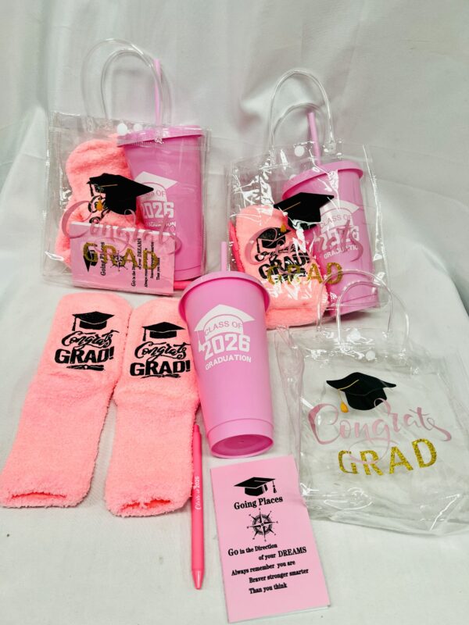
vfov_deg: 67.3
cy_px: 312
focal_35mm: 26
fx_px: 470
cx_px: 234
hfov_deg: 53.1
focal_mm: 5.7
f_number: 1.5
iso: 64
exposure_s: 1/60
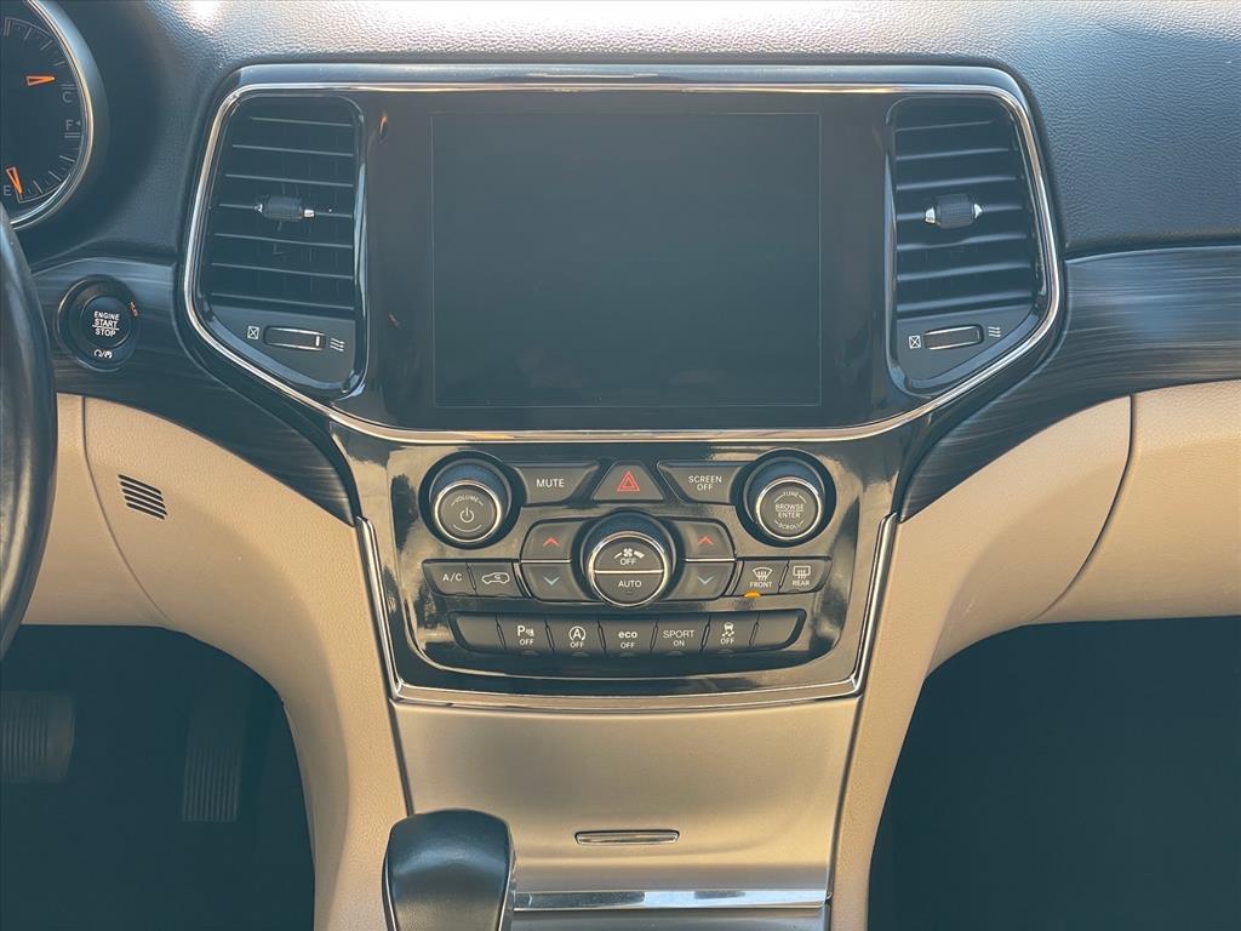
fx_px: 1864
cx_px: 620
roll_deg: -7.2
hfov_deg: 36.8
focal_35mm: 52
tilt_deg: -29.9
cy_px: 466
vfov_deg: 28.0
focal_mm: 6
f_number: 2
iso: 40
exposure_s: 1/99
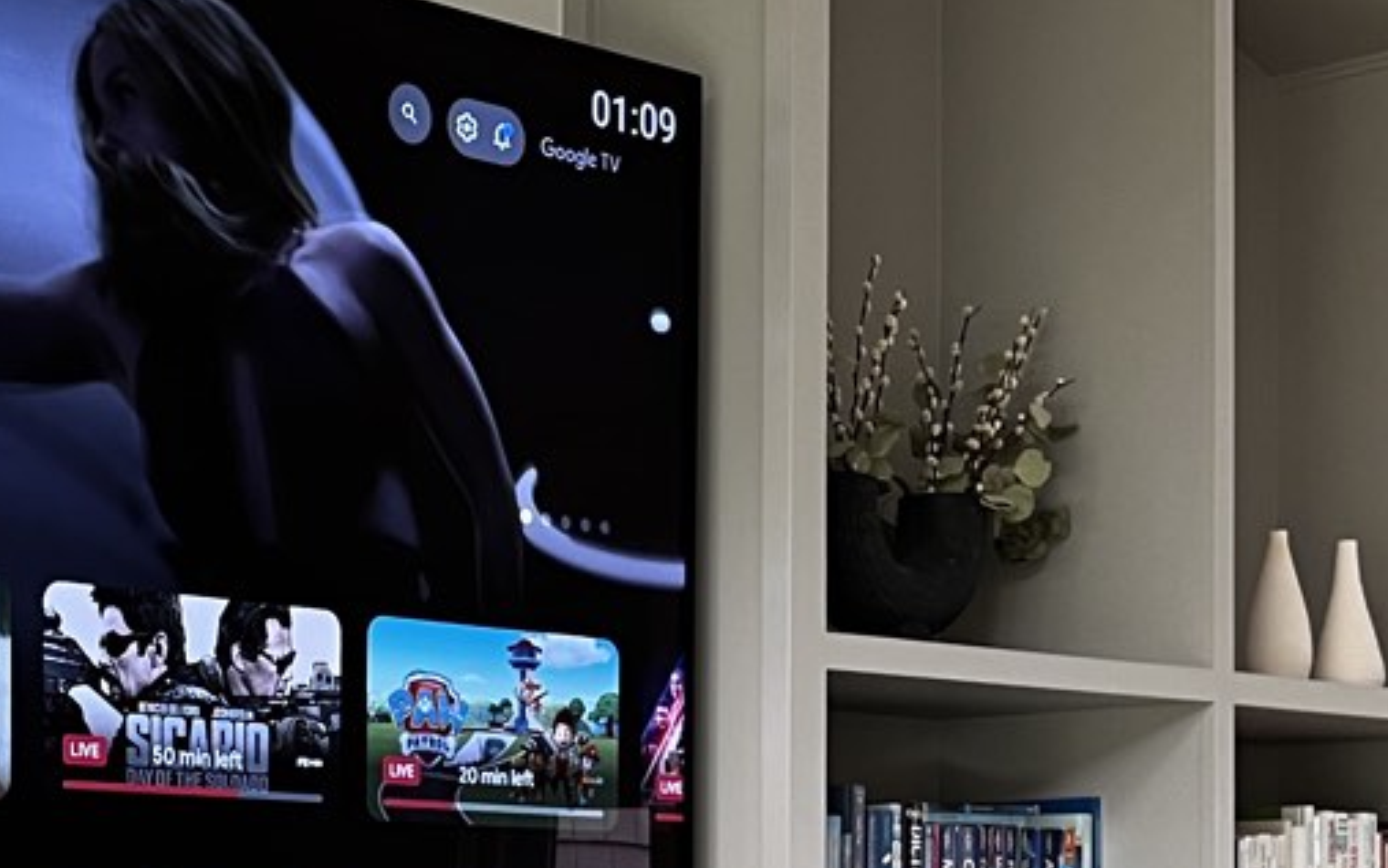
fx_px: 3291
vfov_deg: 14.8
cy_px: 843
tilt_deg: +2.4
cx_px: 315
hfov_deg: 23.5
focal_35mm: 87
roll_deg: +0.6
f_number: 1.5
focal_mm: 5.7
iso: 125
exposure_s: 1/60
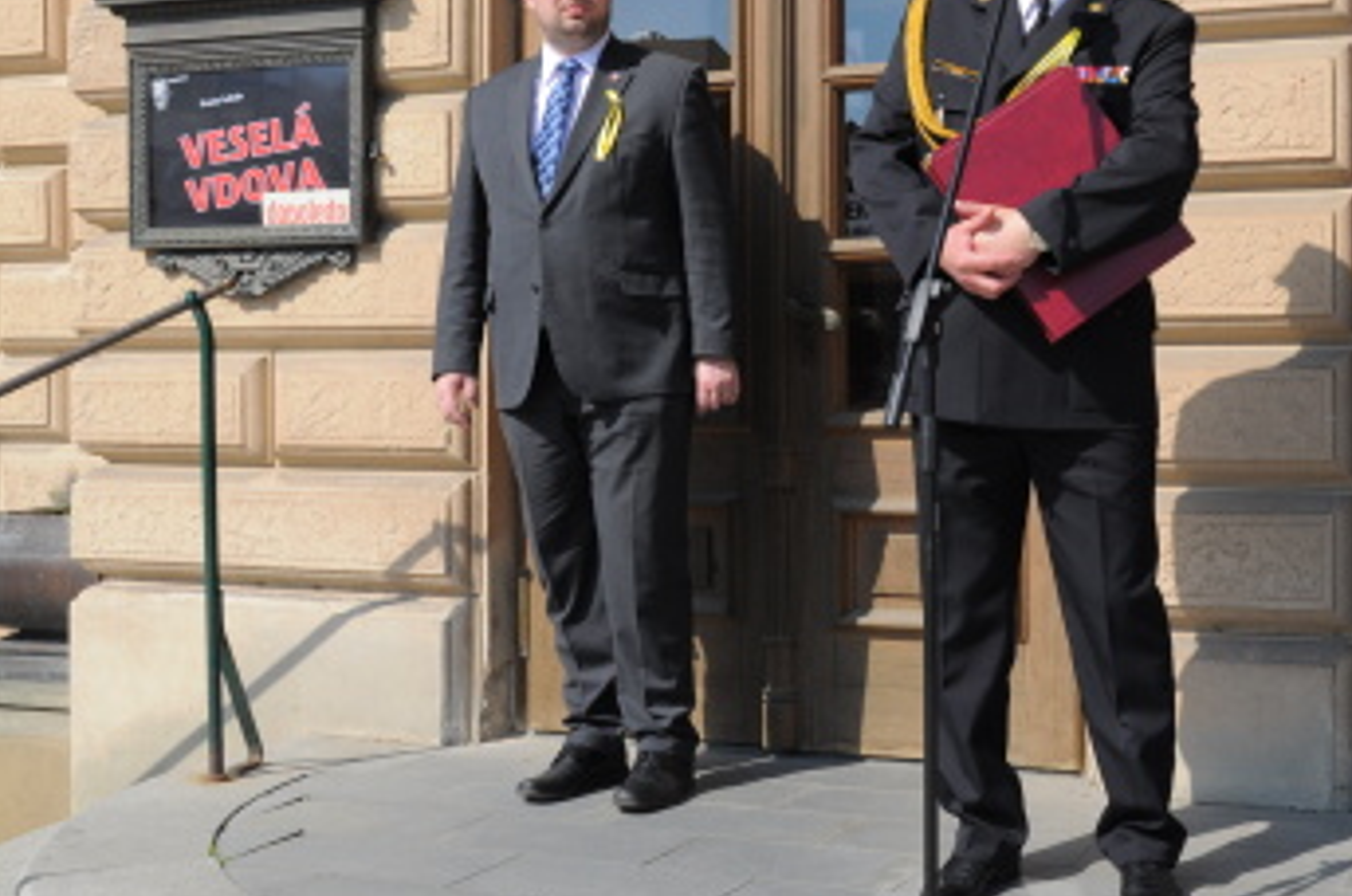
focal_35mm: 48
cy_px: 373
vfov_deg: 27.9
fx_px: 1799
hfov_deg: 40.3
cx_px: 979
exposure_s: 1/400
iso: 400
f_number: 10
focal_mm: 22
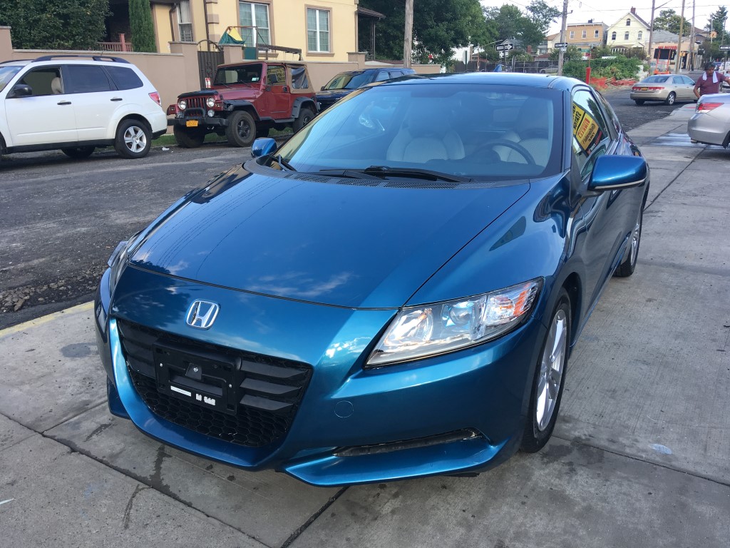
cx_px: 365
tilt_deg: -18.3
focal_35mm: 29
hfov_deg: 61.7
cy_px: 274
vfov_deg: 48.2
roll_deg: +1.0
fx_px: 612
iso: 25
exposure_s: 1/246
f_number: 2.2
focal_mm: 4.15
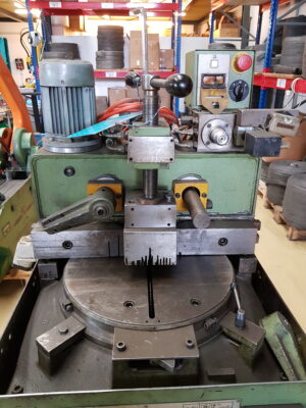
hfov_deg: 53.1
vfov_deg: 67.3
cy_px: 204
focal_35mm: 26
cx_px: 153
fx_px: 306
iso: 200
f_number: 1.7
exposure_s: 1/33
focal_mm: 4.2
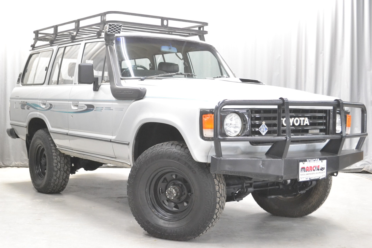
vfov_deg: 26.5
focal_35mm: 51
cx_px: 186
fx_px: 527
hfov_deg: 38.9
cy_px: 124
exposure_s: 1/30
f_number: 5
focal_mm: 34
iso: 3200
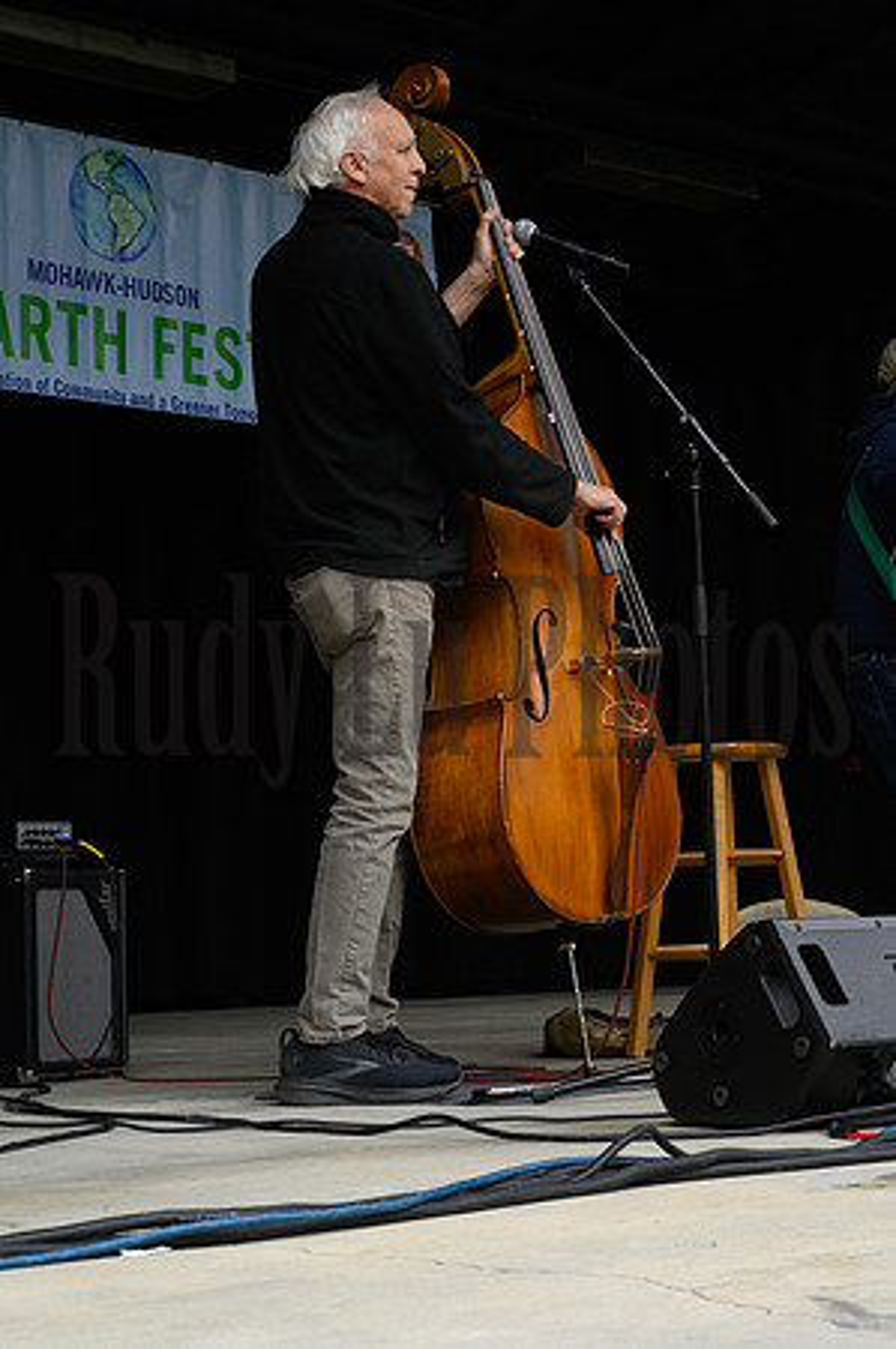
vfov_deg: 28.9
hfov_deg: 19.4
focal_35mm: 70
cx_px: 448
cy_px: 674
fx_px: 2619
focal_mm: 70
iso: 1600
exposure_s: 1/200
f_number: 13
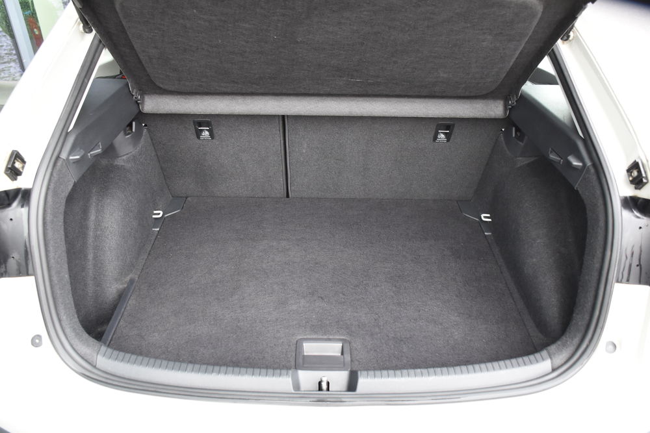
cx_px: 325
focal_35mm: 30
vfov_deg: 43.6
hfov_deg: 61.9
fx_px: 542
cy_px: 216
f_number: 4
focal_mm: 20
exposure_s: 1/60
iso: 720
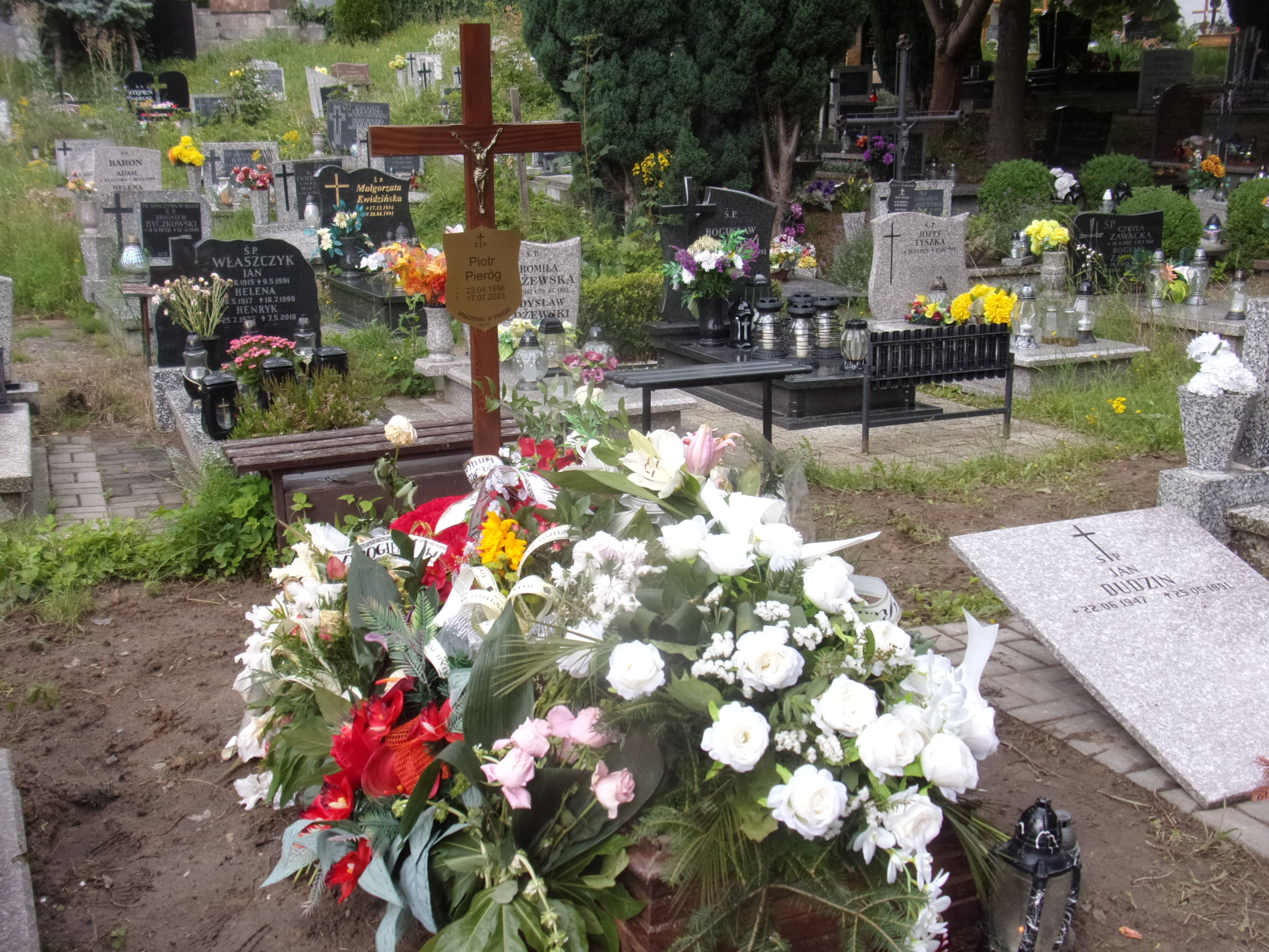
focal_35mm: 33
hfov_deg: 55.4
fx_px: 1210
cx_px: 634
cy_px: 476
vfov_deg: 42.9
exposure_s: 1/180
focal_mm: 5.9
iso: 80
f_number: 3.7
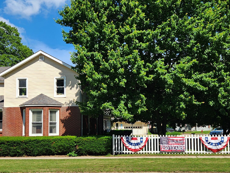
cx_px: 137
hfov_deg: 41.9
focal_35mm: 45
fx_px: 299
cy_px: 109
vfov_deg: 32.0
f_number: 1.8
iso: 20
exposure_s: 1/1318
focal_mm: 5.4
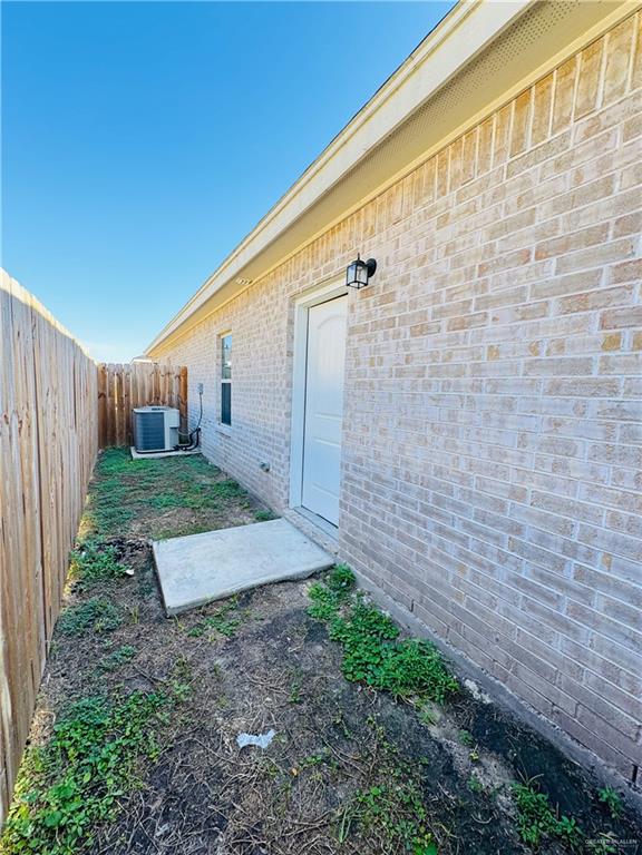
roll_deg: -2.3
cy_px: 428
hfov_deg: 85.7
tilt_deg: -6.4
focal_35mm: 14
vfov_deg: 102.1
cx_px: 321
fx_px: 346
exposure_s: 1/143
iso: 40
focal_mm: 2.22
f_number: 2.2
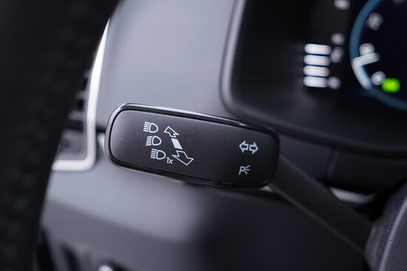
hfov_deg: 53.1
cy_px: 136
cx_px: 204
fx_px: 407
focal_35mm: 36
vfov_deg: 36.9
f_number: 2.8
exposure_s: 1/40
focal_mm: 24
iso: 250
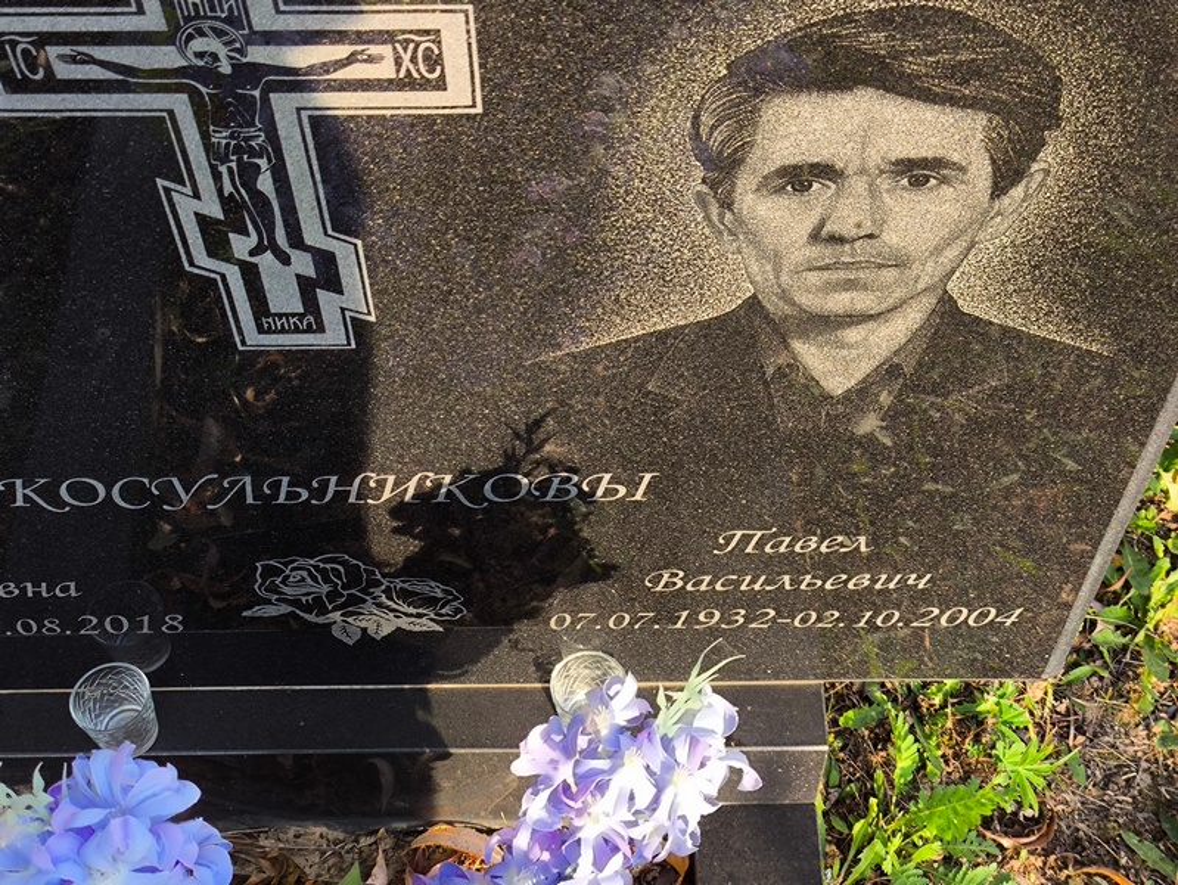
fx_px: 1702
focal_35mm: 50
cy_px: 442
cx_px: 589
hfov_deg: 38.2
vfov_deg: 29.1
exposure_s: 1/334
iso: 50
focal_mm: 4.71
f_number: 1.7
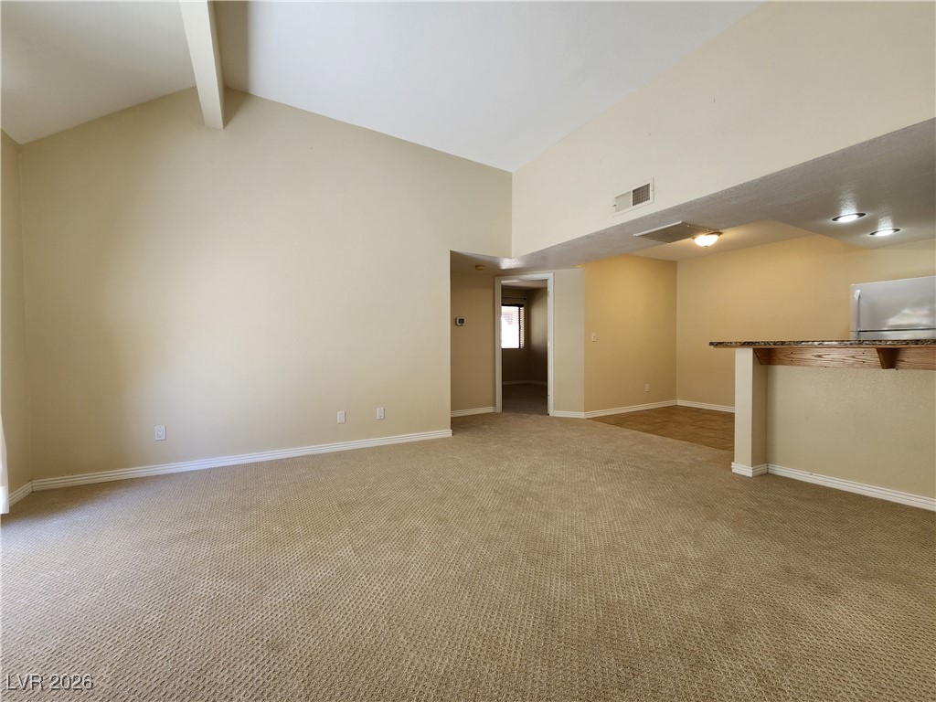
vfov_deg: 89.9
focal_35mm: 13
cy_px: 351
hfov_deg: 106.2
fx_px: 352
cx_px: 468
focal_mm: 2.2
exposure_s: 1/60
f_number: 2.2
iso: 64
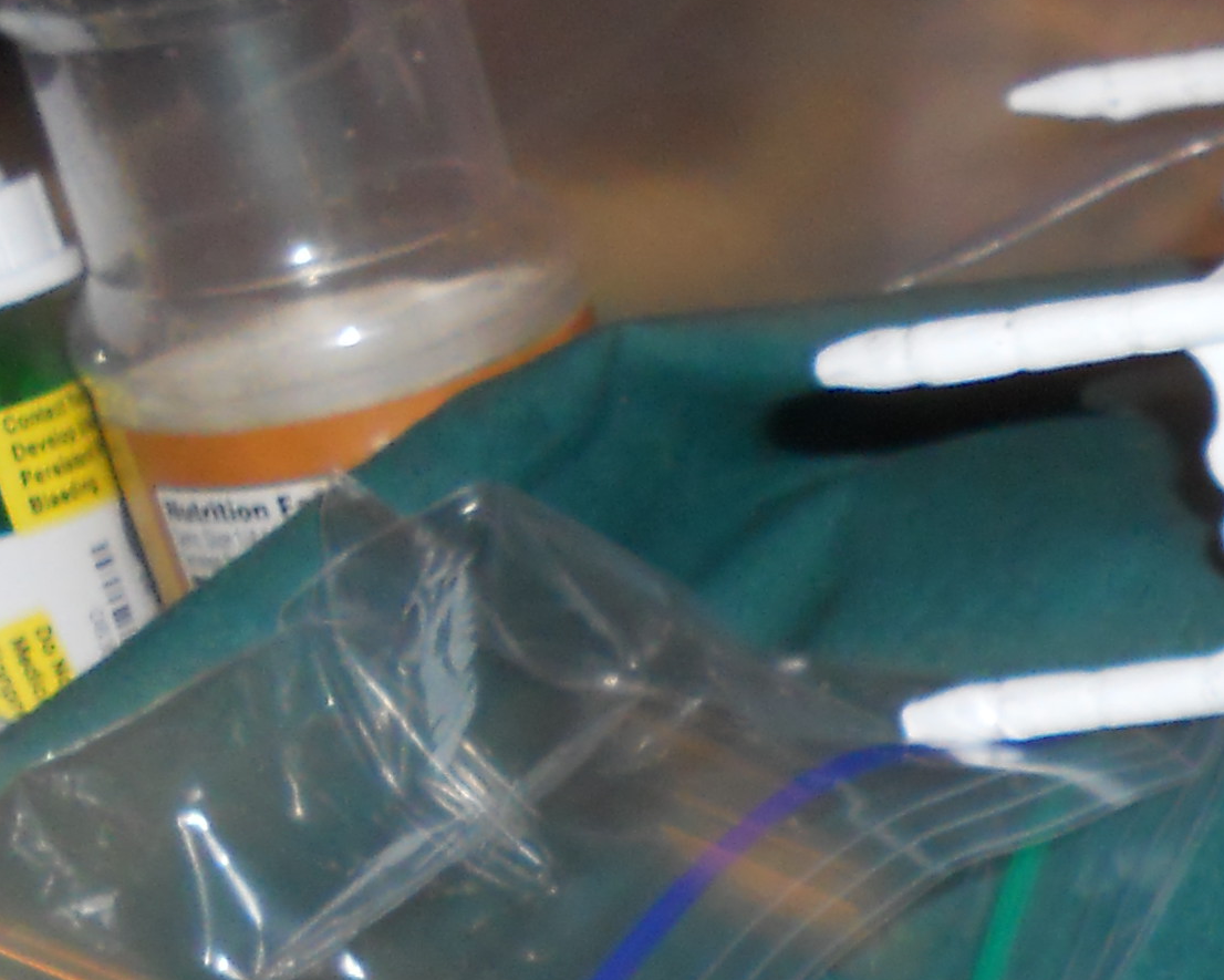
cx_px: 1787
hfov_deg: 15.8
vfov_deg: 13.2
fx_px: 4094
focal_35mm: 113
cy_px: 1272
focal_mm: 5.8
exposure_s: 1/25
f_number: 8.8
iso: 200
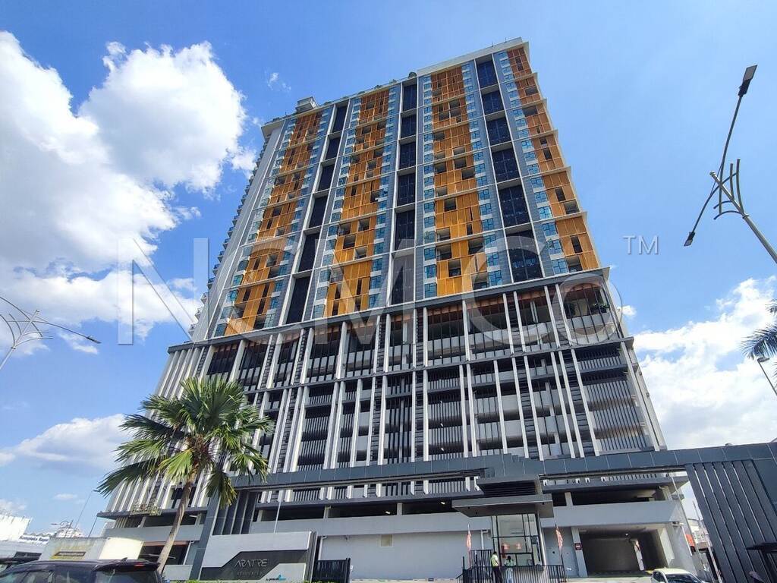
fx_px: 359
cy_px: 292
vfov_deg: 78.1
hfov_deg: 94.5
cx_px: 388
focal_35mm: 16
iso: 50
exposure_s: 1/1320
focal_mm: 1.65
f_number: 2.2
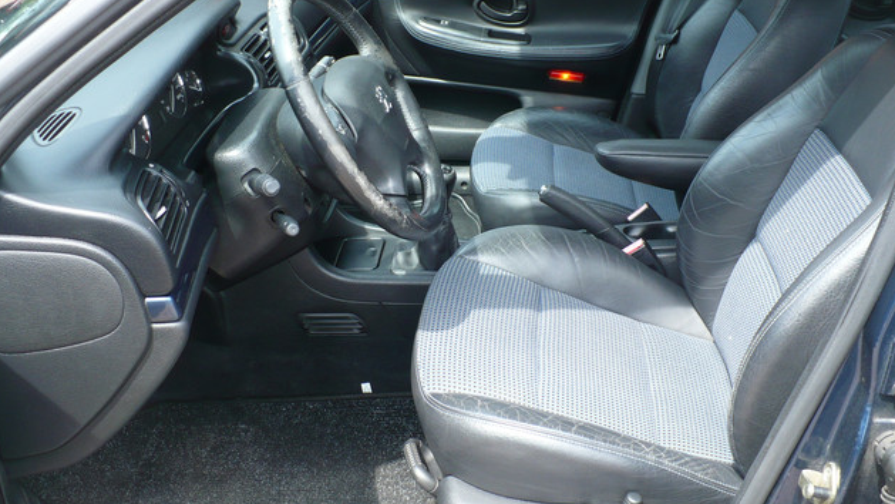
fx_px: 973
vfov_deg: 29.0
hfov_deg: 49.4
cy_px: 243
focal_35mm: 41
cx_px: 450
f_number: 2.8
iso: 100
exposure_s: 1/100
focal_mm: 6.1
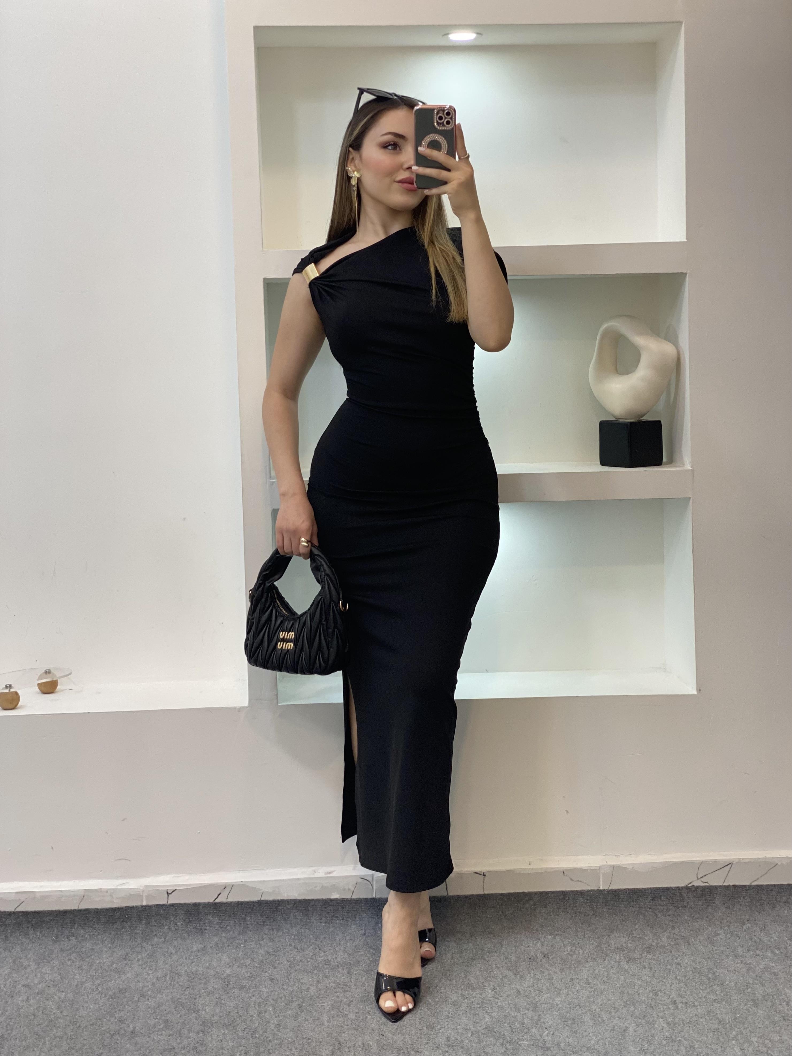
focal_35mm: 52
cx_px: 396
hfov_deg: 28.0
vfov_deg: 36.8
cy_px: 528
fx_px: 1586
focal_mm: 6
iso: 100
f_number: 2
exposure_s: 1/100
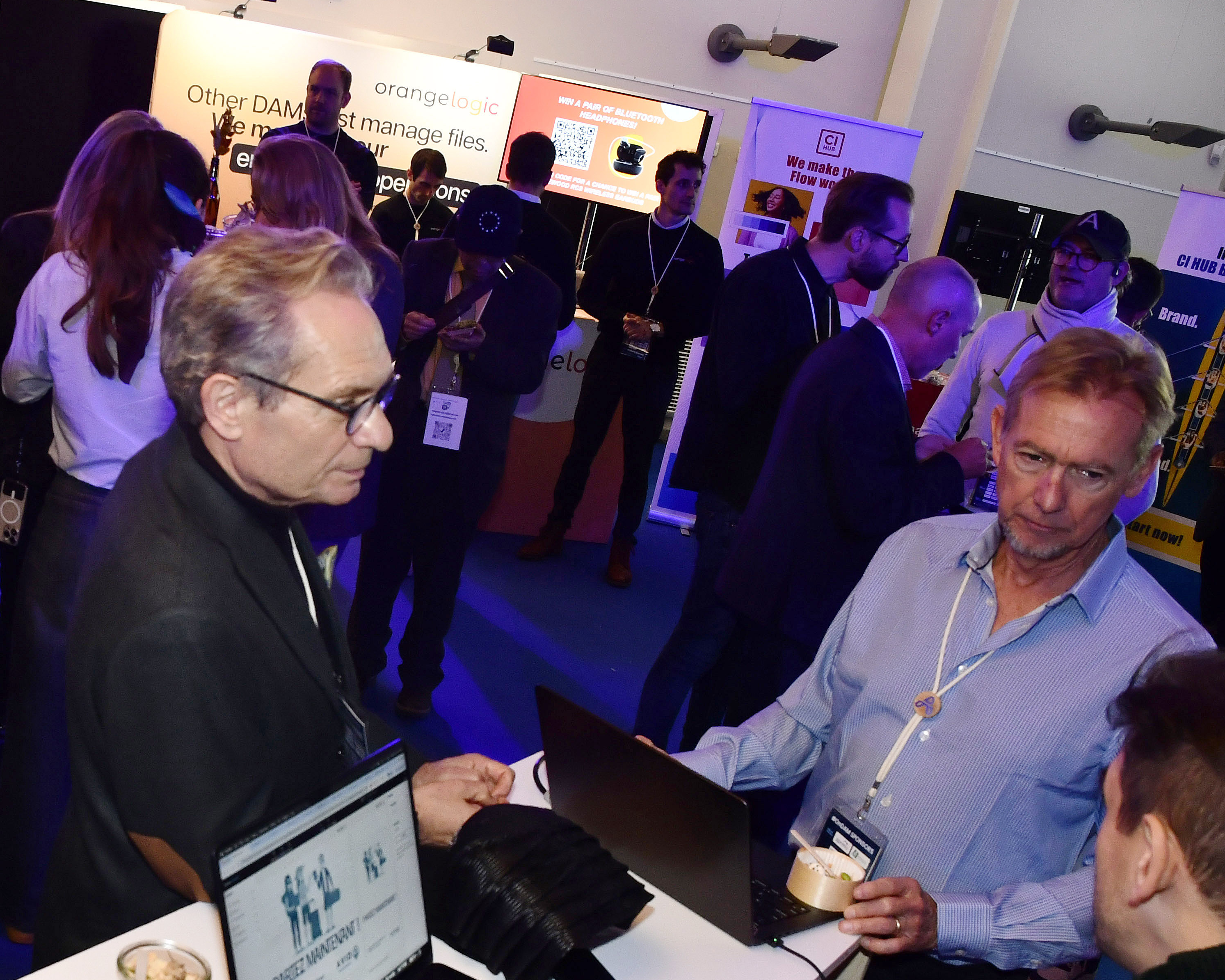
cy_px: 634
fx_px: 1523
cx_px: 197
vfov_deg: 35.4
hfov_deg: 41.4
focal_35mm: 42
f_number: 5.6
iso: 800
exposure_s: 1/60
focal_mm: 16
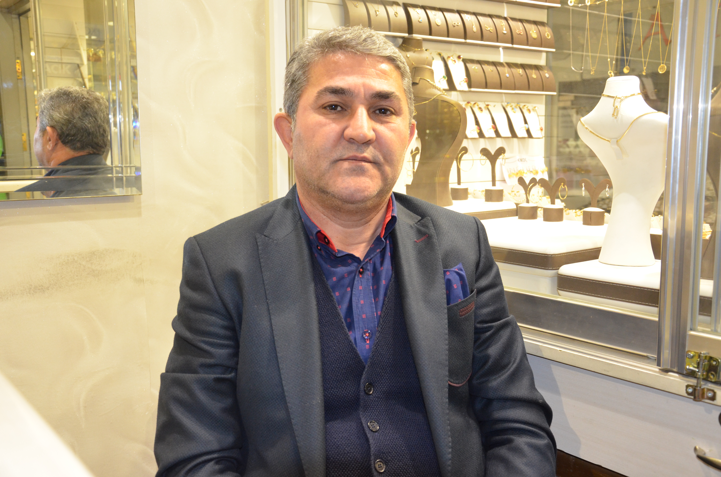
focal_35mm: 38
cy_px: 238
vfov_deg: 35.3
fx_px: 749
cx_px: 360
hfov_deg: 51.4
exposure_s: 1/80
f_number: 5.6
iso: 1250
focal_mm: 25
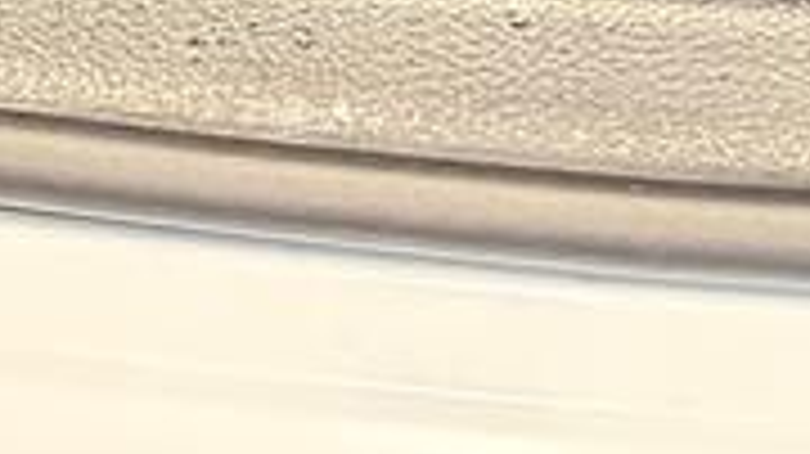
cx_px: 126
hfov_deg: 11.5
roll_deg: +1.2
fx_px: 3993
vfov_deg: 5.5
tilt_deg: -31.3
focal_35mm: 186
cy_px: -1483
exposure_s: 1/40
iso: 1000
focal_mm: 6.76
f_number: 1.78
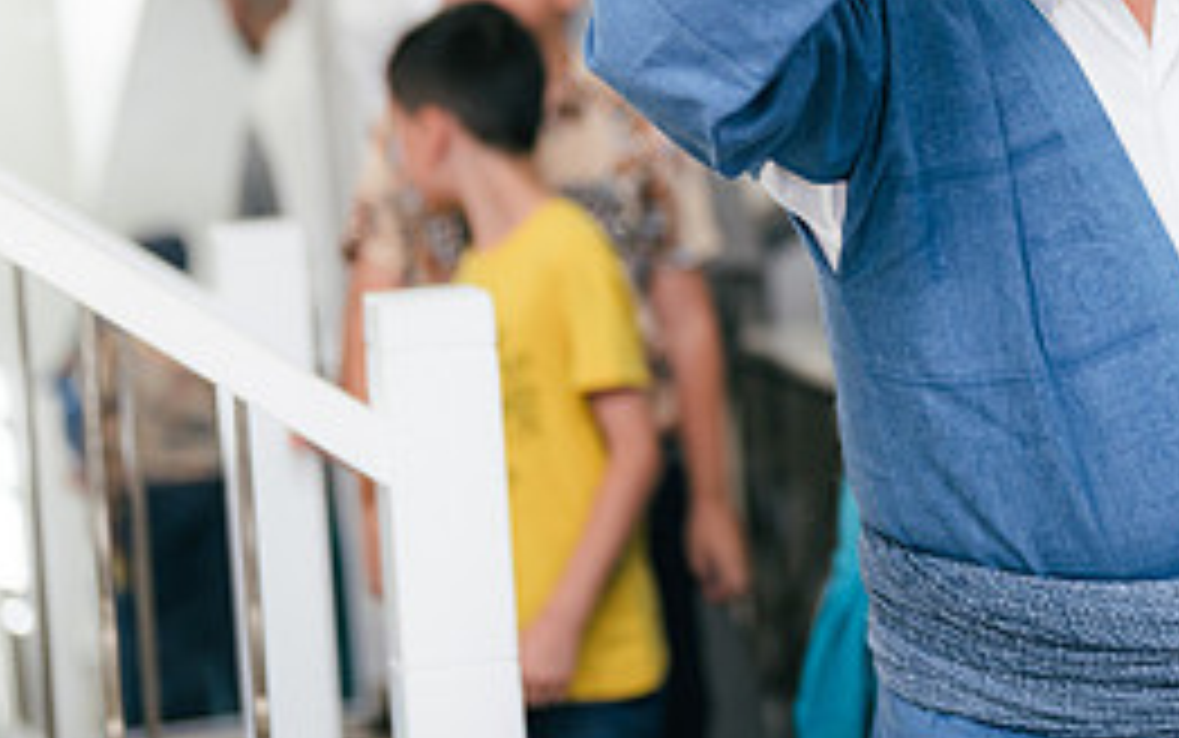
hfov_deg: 18.1
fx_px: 3632
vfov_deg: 11.5
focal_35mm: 113
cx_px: 1071
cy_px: 61
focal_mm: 50
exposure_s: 1/250
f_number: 1.4
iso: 320
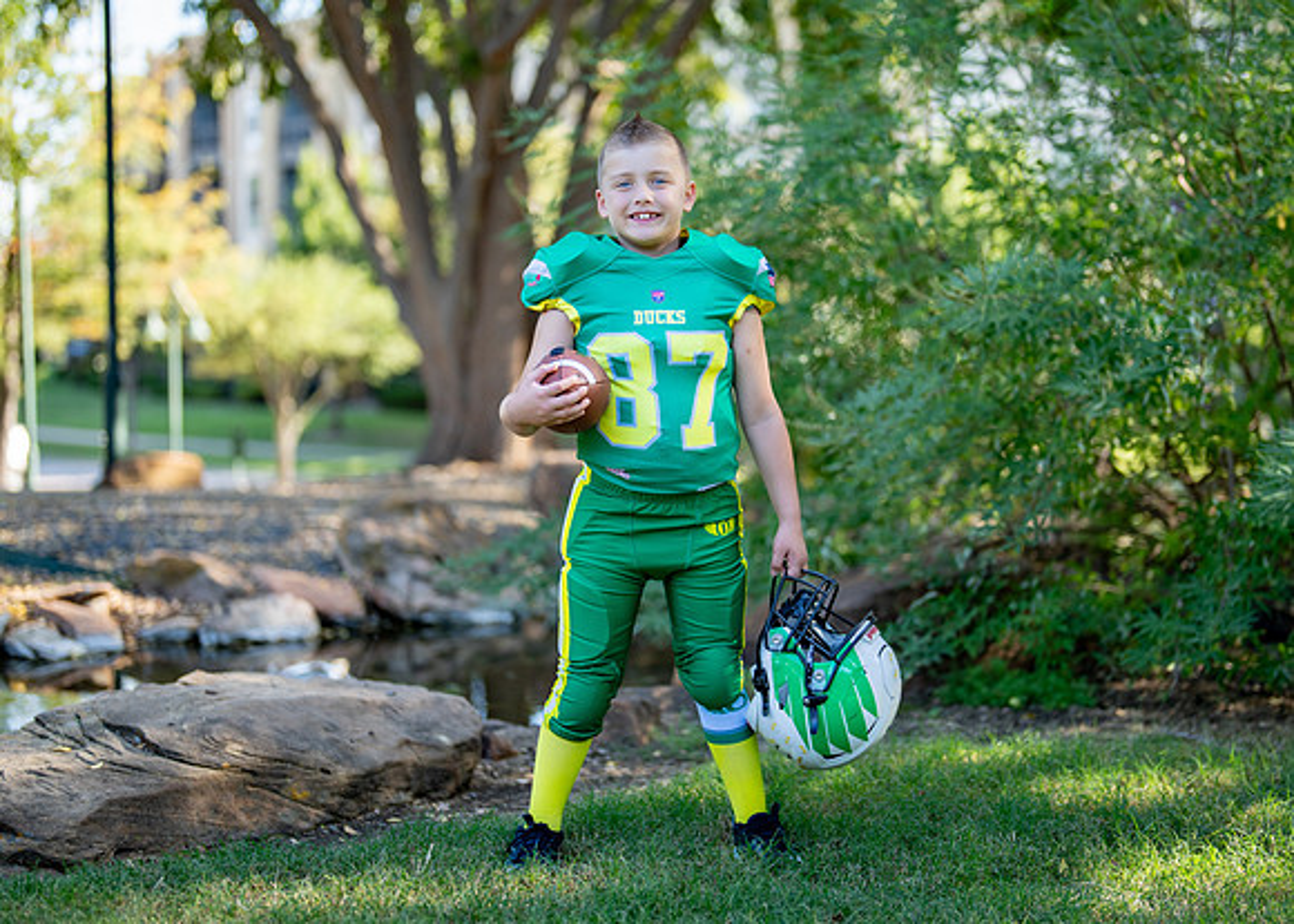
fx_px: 2304
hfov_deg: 31.3
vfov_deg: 22.7
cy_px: 426
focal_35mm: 63
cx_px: 718
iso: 100
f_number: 1.2
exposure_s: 1/1000
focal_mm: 50
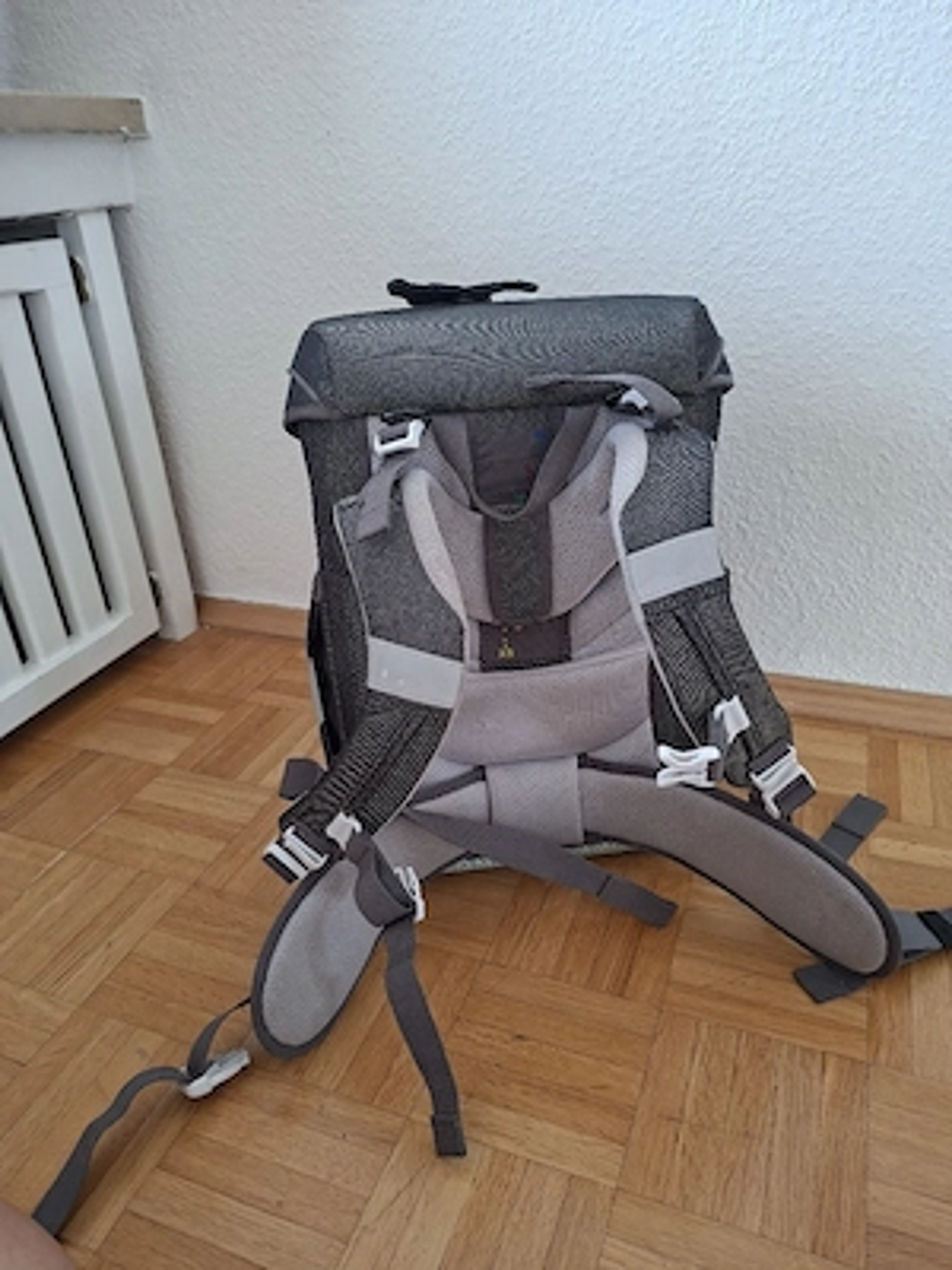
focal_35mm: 23
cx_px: 476
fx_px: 843
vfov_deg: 73.9
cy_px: 635
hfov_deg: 58.9
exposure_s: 1/100
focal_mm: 5.54
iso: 320
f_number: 1.8
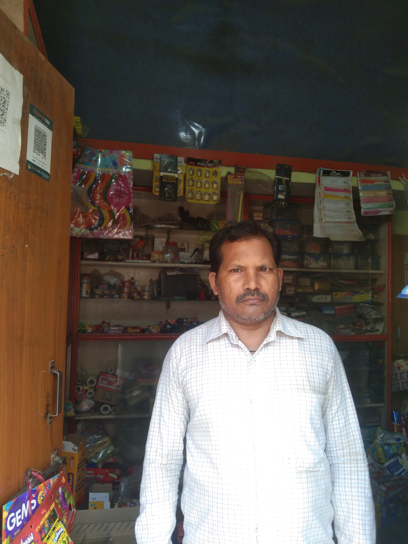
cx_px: 204
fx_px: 471
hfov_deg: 46.8
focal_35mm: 30
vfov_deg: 60.0
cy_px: 272
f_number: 2.2
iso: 146
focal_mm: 3.65
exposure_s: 1/50
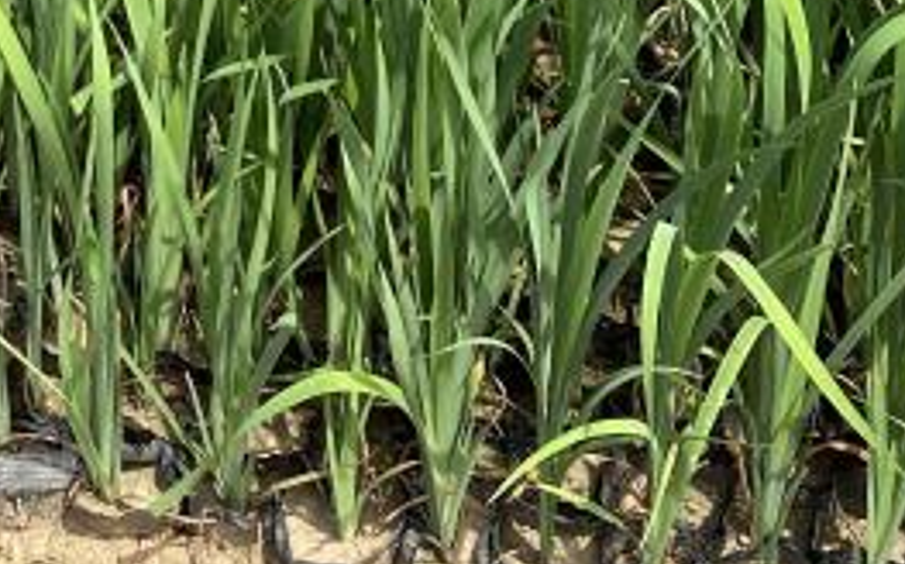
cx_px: 127
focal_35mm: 112
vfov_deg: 10.6
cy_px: -586
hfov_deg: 18.4
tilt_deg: -31.0
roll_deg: +0.7
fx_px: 2761
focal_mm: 4.25
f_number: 1.8
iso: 32
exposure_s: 1/1147
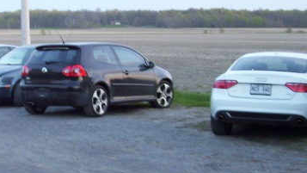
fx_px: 782
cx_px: 30
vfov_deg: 12.6
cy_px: 106
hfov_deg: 21.7
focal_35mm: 96
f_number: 3
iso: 160
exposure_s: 1/13
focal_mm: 7.6
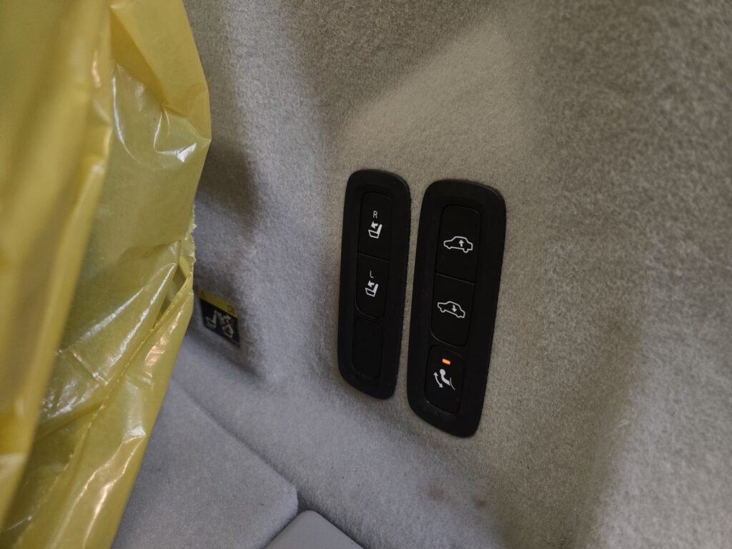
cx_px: 366
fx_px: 486
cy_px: 274
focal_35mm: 23
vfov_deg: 58.9
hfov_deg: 73.9
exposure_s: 1/100
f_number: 1.8
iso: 250
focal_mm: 5.4
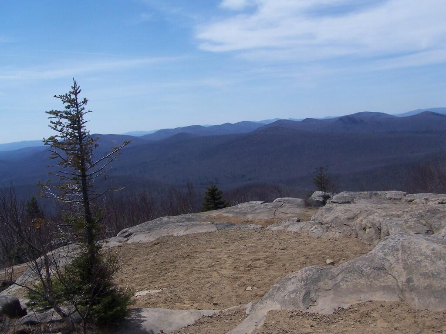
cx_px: 223
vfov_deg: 37.7
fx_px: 490
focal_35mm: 38
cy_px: 167
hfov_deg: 49.0
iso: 80
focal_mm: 6.3
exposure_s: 1/800
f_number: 5.6
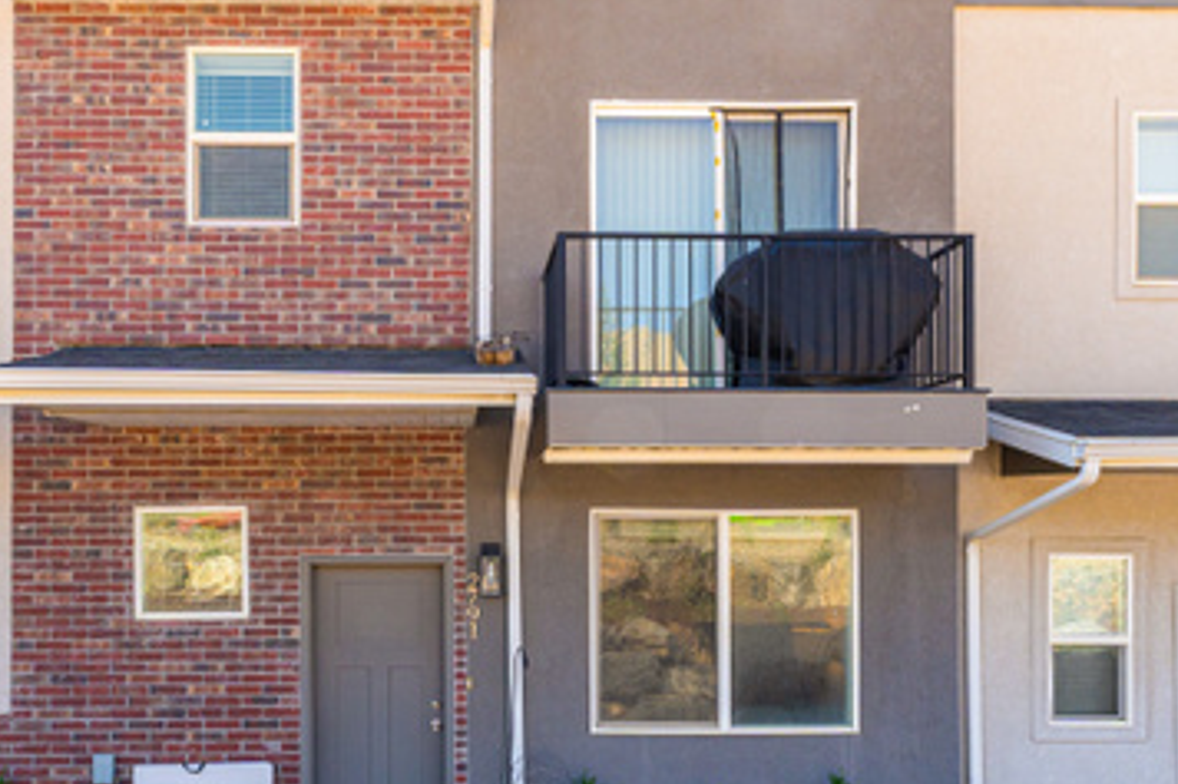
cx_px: 520
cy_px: 491
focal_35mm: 27
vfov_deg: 47.4
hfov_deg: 67.2
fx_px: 883
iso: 320
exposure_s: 1/160
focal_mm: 10
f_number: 9
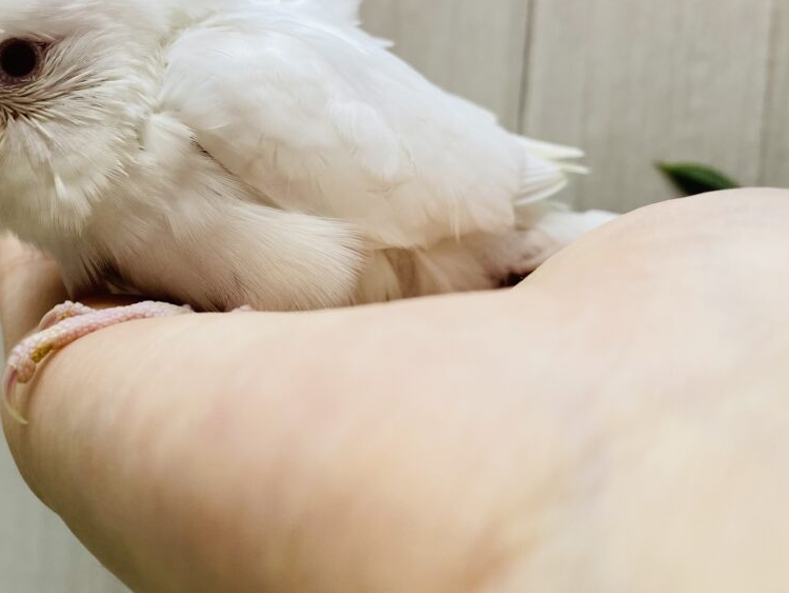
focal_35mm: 40
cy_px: 218
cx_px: 215
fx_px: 912
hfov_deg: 45.4
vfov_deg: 35.8
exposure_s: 1/100
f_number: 1.8
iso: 50
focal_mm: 4.25
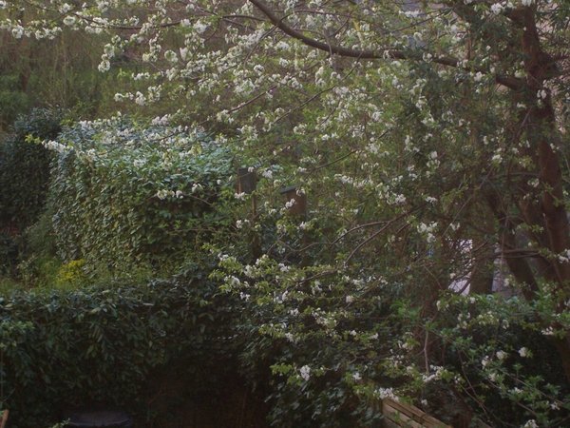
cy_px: 214
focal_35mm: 102
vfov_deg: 14.5
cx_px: 285
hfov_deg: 19.3
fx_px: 1680
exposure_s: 1/90
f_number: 4.6
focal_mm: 16.8
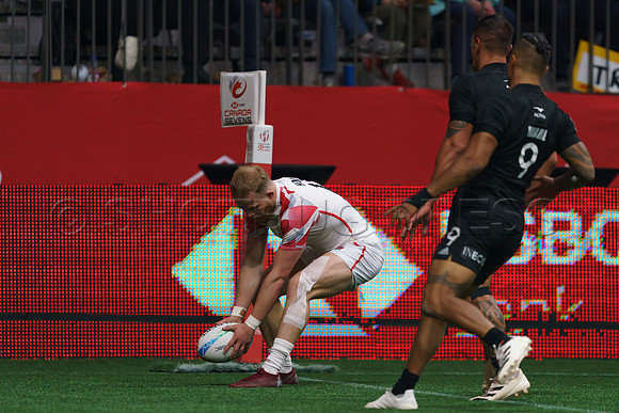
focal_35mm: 744
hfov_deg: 2.8
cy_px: 224
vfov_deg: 1.8
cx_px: 380
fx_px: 12796
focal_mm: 600
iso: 2500
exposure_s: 1/3200
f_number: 4
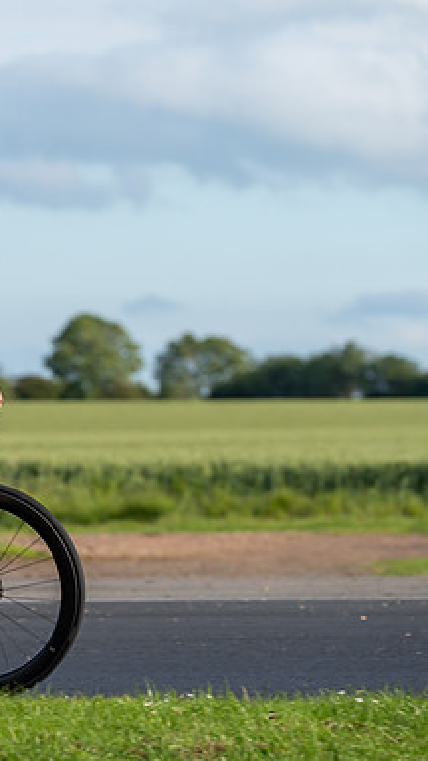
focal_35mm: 262
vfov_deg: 8.2
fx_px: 5286
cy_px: 380
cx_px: -105
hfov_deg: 4.6
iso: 200
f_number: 5
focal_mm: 159
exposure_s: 1/800
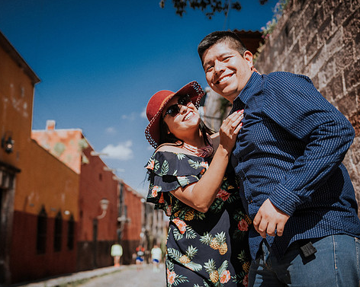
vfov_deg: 33.4
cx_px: 169
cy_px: 145
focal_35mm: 45
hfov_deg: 41.2
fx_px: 479
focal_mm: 26
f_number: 1.8
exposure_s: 1/3200
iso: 100
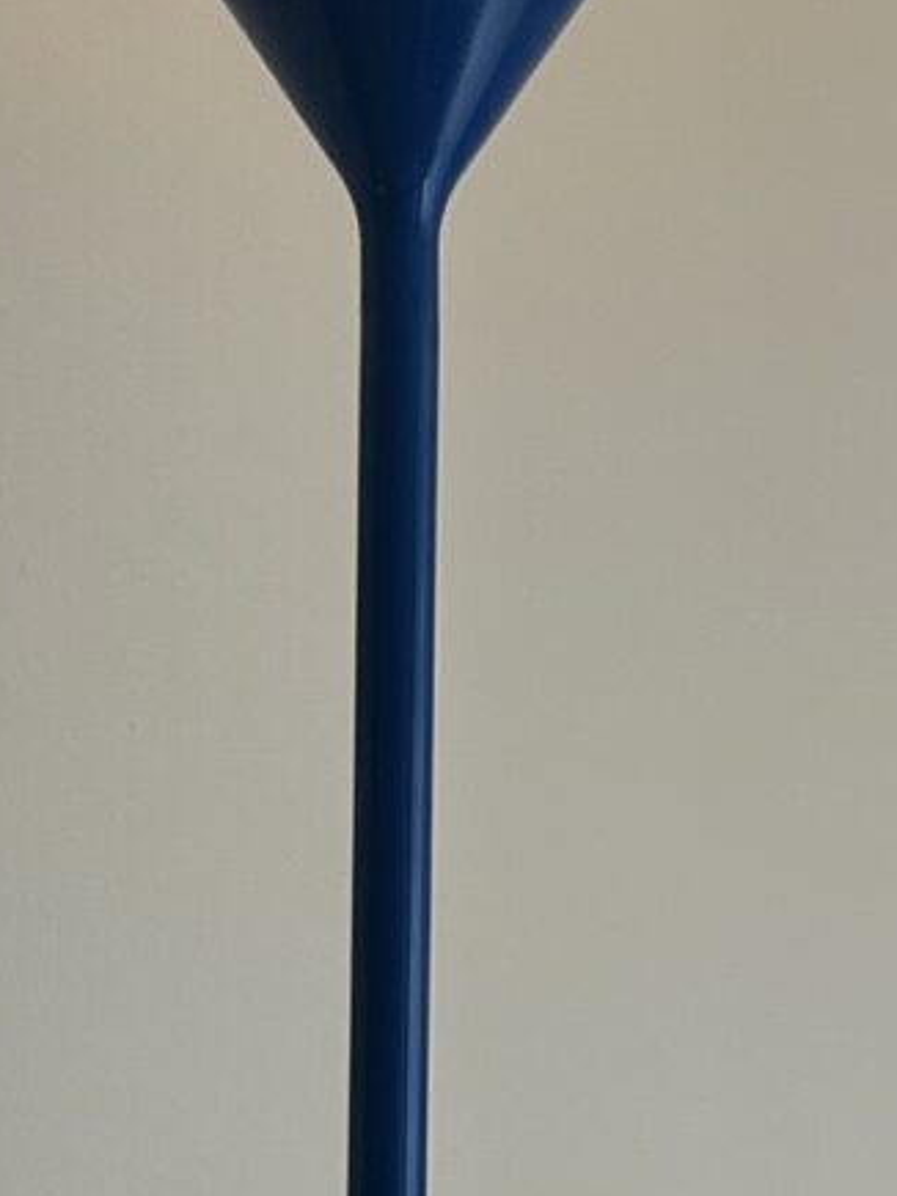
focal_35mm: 153
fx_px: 5289
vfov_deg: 12.5
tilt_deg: +4.0
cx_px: 897
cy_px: 1619
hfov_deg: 9.6
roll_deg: +0.3
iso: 64
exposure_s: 1/100
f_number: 1.5
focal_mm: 5.7
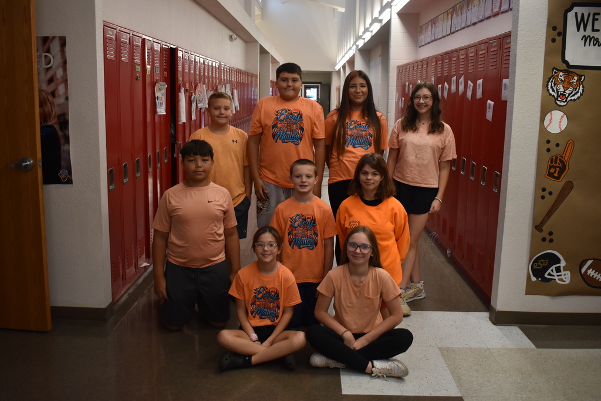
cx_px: 300
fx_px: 601
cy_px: 200
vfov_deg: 36.9
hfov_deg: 53.1
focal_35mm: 36
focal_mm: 24
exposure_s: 1/125
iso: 800
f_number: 3.8
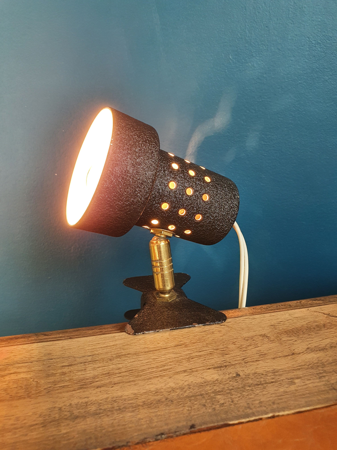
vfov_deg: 67.3
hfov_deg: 53.1
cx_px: 168
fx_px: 337
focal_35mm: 26
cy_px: 225
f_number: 2.4
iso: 320
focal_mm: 4.32
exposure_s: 1/100
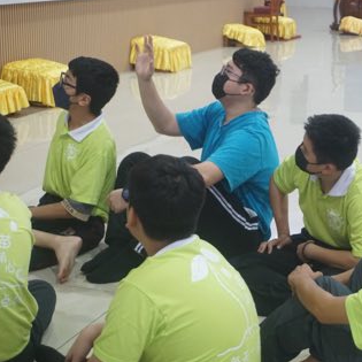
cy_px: 180
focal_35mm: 76
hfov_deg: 22.7
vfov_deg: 22.9
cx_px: 267
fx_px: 895
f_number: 5.6
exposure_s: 1/160
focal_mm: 39
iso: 2000
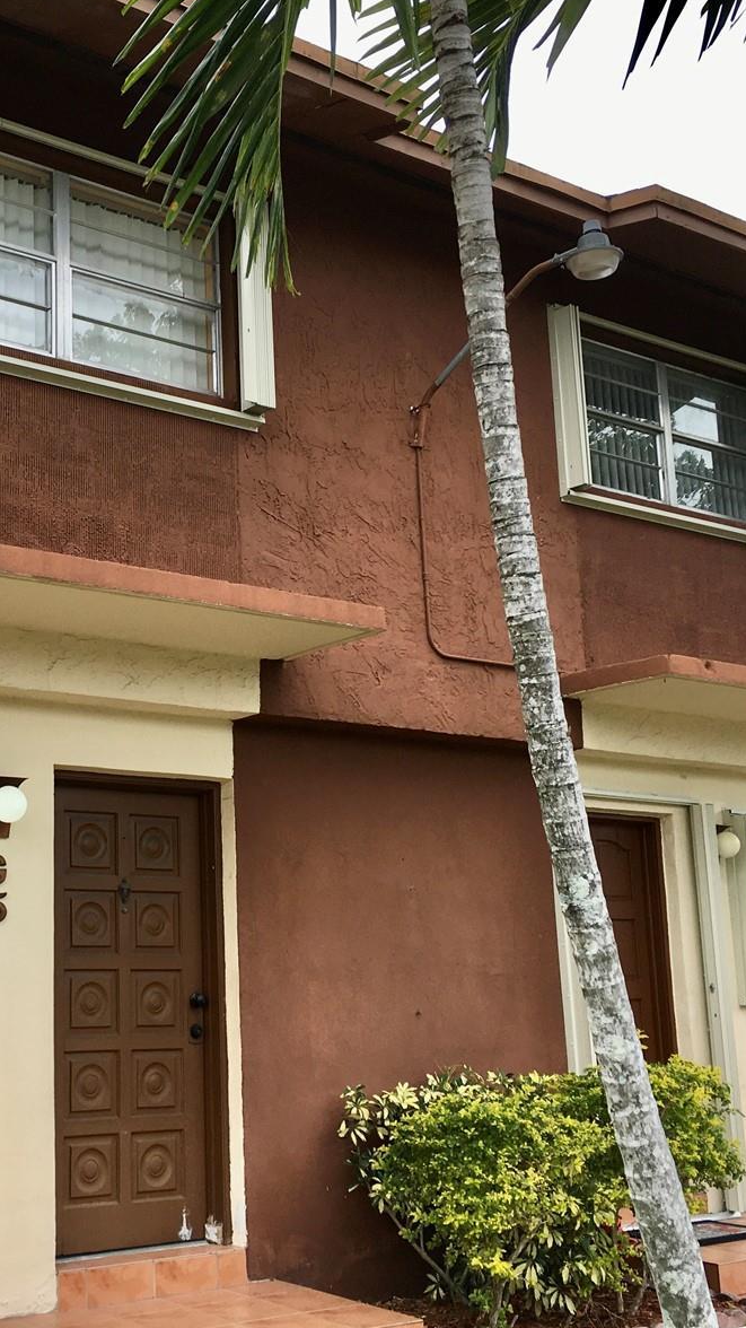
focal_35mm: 43
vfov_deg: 47.4
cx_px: 125
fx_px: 1513
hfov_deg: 27.0
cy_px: 669
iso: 25
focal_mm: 4.15
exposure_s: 1/519
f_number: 2.2
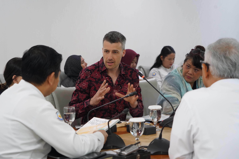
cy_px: 80
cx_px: 120
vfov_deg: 16.7
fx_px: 544
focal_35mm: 82
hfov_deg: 24.8
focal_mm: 82
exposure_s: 1/160
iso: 6400
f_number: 5.6
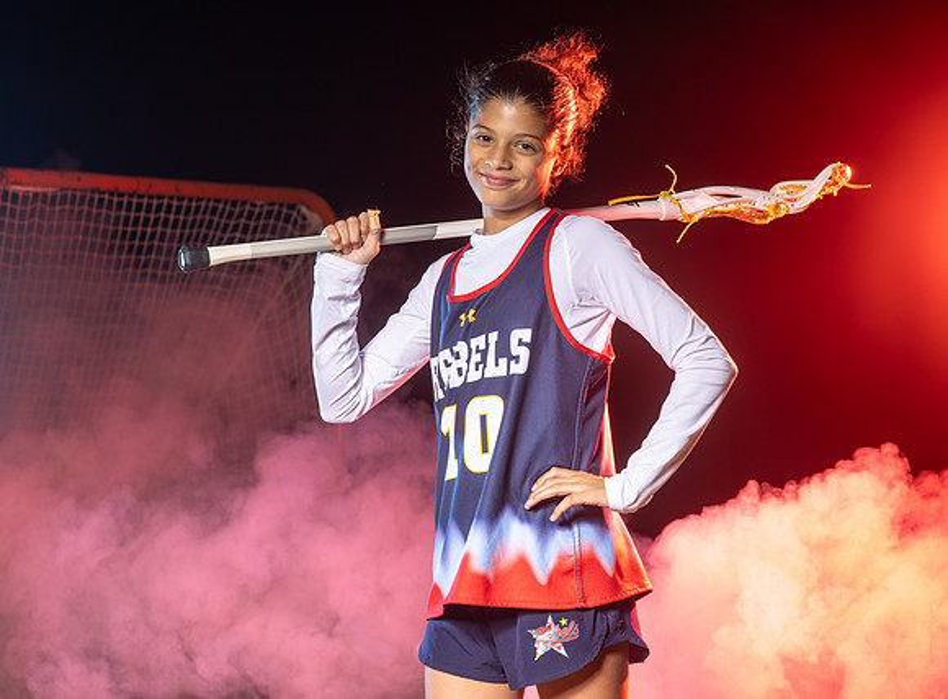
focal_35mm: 133
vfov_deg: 11.1
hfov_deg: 14.9
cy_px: 342
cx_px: 522
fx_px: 3616
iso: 64
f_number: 7.1
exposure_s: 1/200
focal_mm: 98
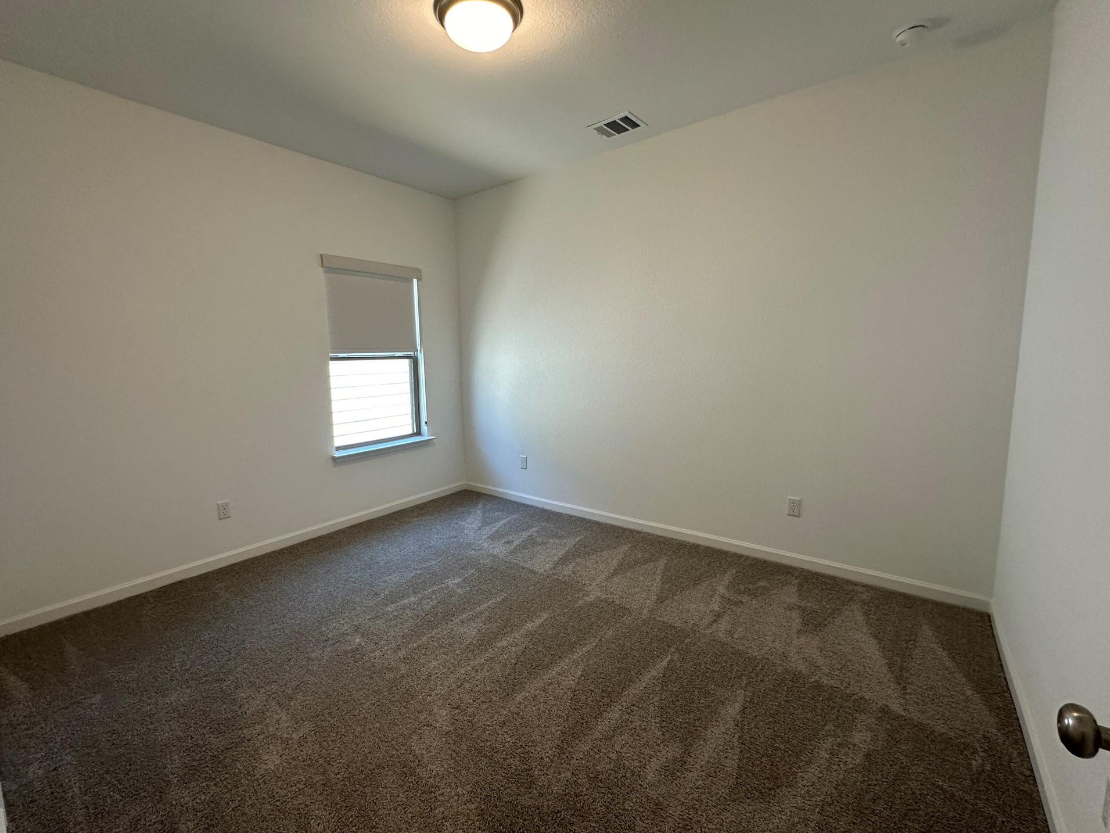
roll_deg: +0.7
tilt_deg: -6.1
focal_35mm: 15
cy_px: 408
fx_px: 481
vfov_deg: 81.8
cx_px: 528
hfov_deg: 98.1
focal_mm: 2.22
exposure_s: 1/120
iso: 200
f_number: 2.2
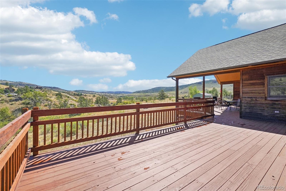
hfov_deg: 100.4
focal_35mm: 15
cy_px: 96
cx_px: 143
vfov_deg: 77.3
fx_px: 119
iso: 400
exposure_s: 1/1250
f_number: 9
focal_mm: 10
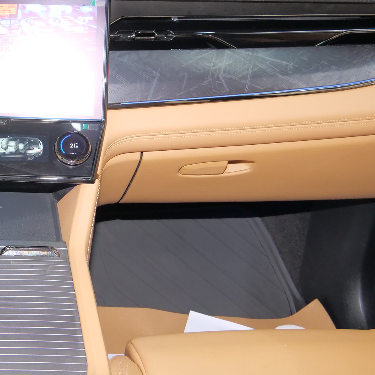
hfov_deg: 27.2
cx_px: -14
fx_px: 723
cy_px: 127
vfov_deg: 28.9
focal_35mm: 59
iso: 800
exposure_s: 1/15
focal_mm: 12
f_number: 3.5
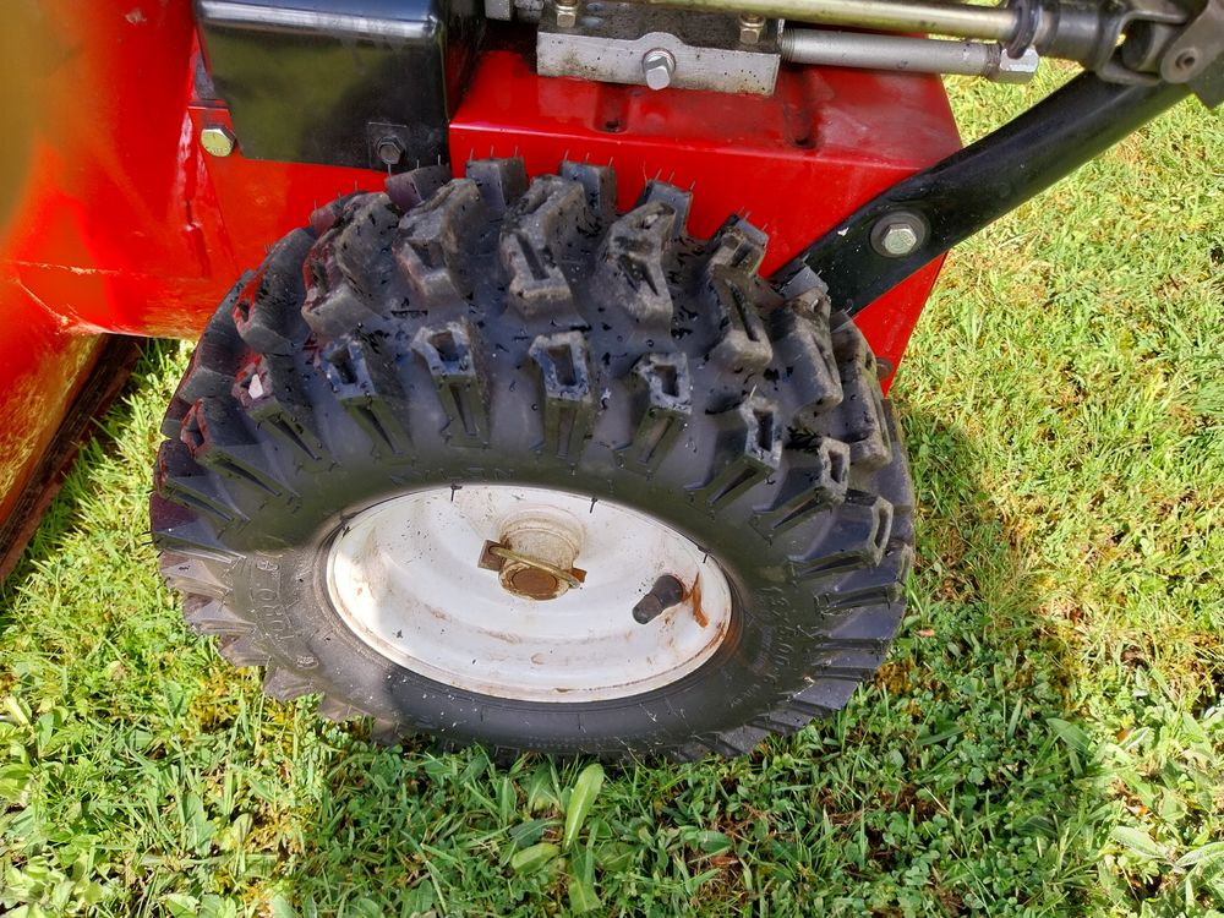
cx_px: 612
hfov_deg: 67.3
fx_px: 919
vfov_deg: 53.1
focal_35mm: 26
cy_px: 459
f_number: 1.8
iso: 25
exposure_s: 1/197
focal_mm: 4
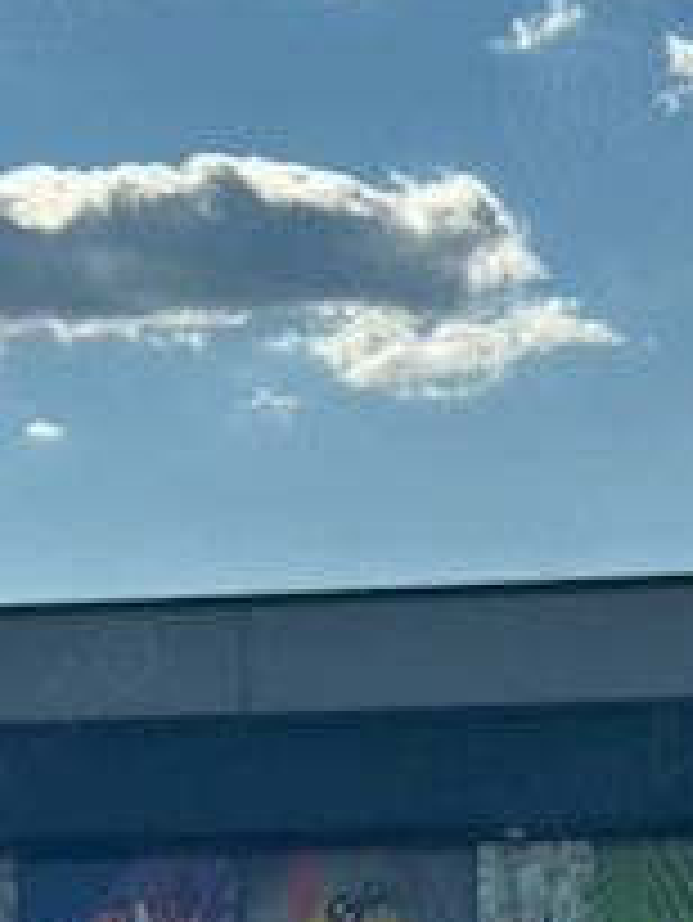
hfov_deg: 7.9
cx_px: 54
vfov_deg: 10.0
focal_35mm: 187
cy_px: 1637
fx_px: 4986
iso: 100
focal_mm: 6.86
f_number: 1.78
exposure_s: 1/6211
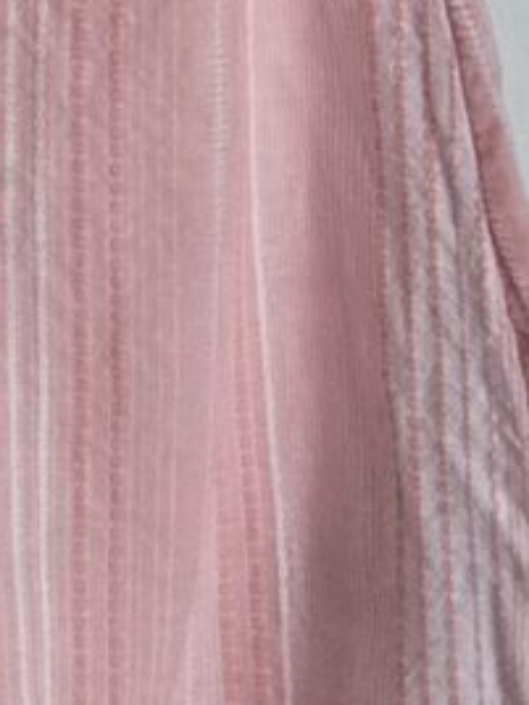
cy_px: -271
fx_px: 3586
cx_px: -1130
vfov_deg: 10.9
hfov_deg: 7.3
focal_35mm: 176
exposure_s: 1/120
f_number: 1.8
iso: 250
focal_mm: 5.4
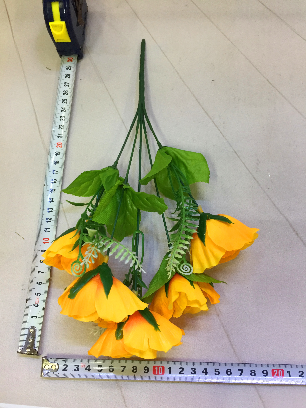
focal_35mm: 29
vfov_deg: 61.7
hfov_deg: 48.2
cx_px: 153
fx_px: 342
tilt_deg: -73.5
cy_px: 204
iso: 80
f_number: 2.2
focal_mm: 4.15
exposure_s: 1/33
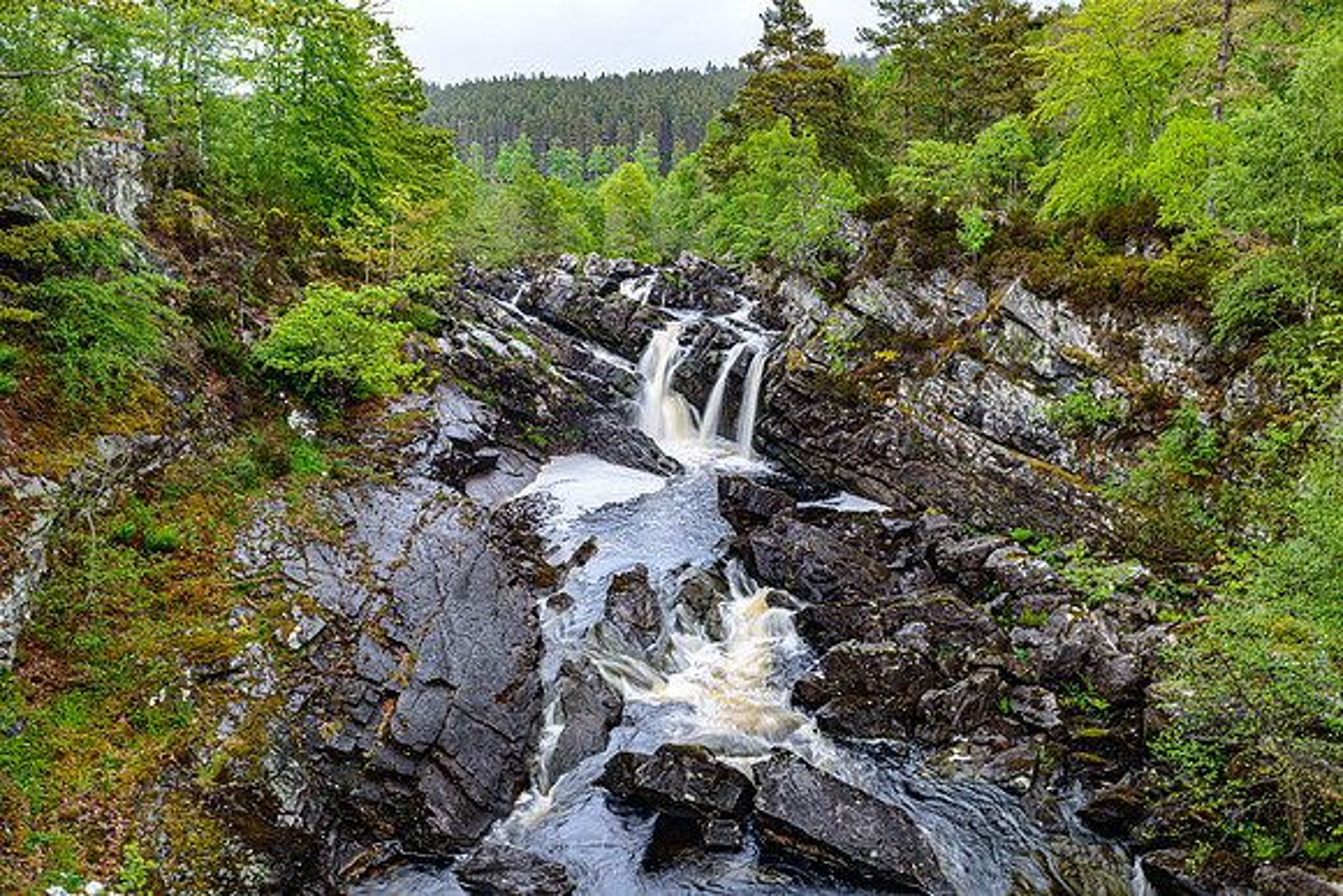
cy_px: 463
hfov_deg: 67.0
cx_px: 672
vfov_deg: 47.7
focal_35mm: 27
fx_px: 1014
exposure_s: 1/6
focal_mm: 24
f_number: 8
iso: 100
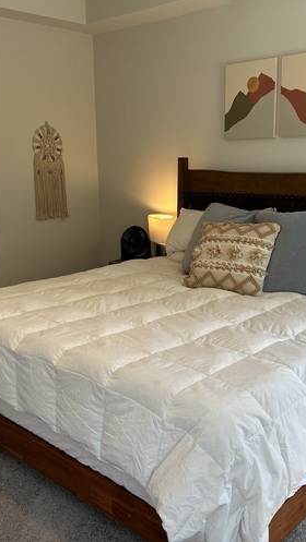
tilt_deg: -11.7
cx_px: 156
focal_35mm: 38
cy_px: 270
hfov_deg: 31.2
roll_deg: +1.6
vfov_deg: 52.8
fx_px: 547
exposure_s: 1/120
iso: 50
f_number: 1.5
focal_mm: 5.7
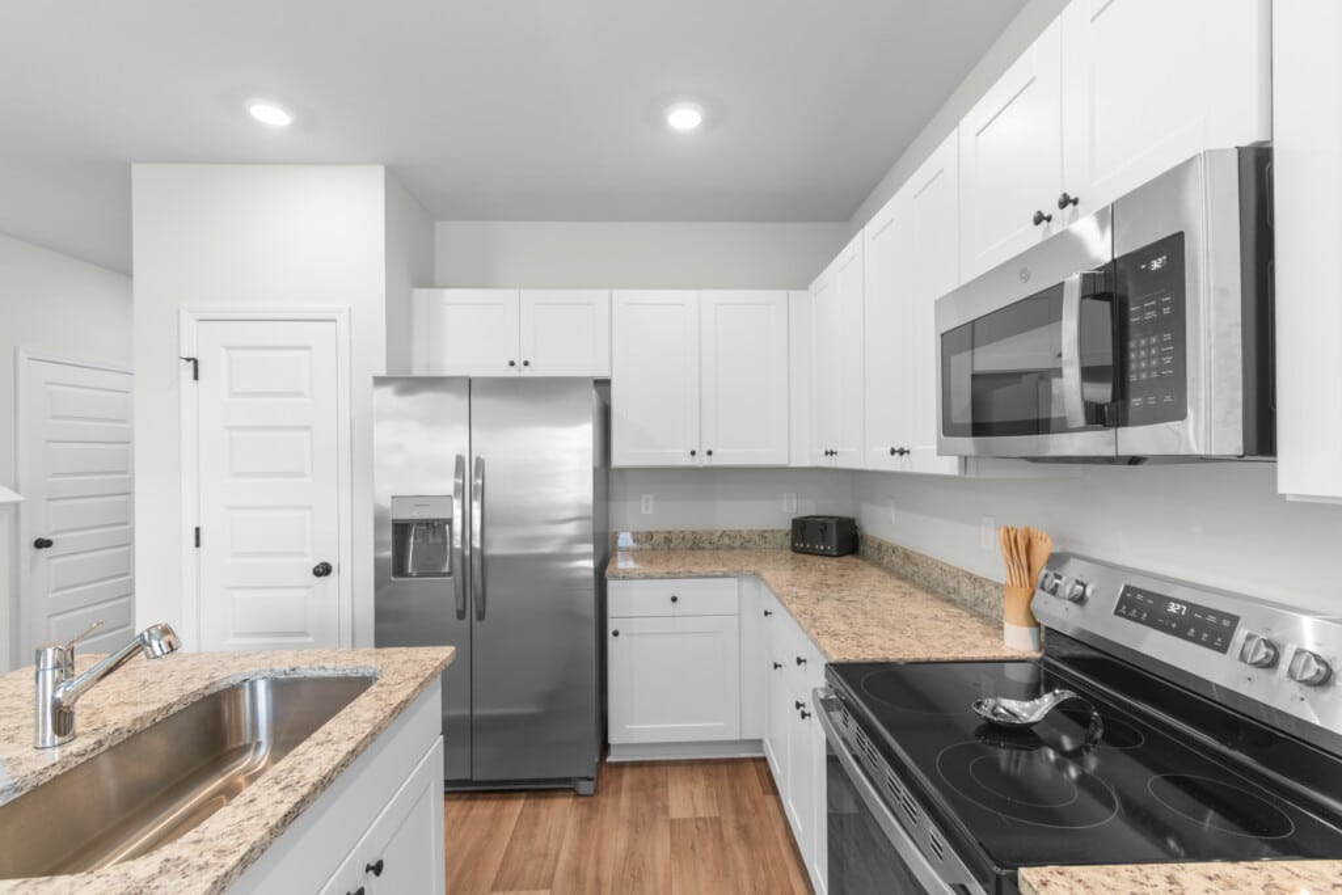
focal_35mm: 15
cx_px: 671
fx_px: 559
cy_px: 448
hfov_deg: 100.4
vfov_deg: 77.3
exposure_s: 1/3
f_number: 4.5
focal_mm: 10
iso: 100
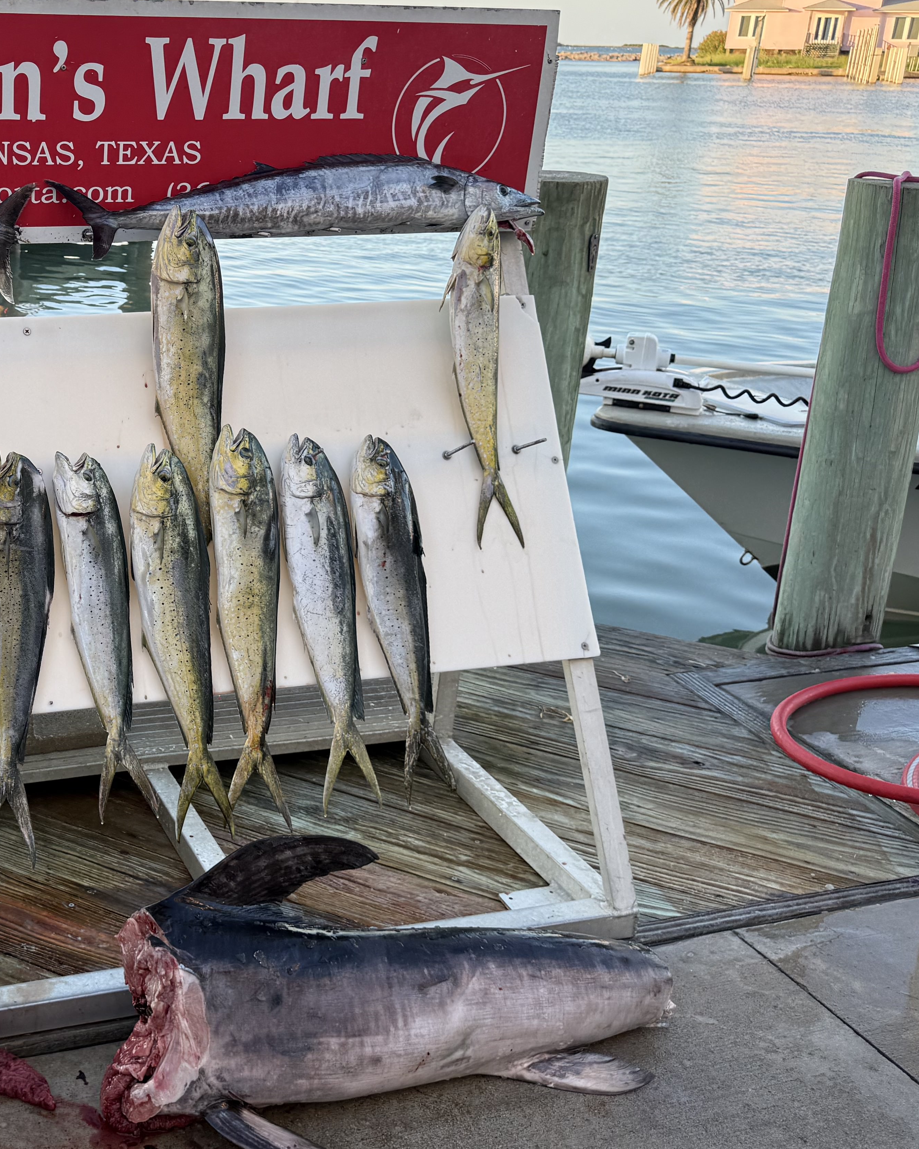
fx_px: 1360
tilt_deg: -22.6
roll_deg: +0.8
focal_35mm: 40
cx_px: 71
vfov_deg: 45.8
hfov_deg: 34.9
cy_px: 545
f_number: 1.78
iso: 80
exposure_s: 1/399
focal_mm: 6.76
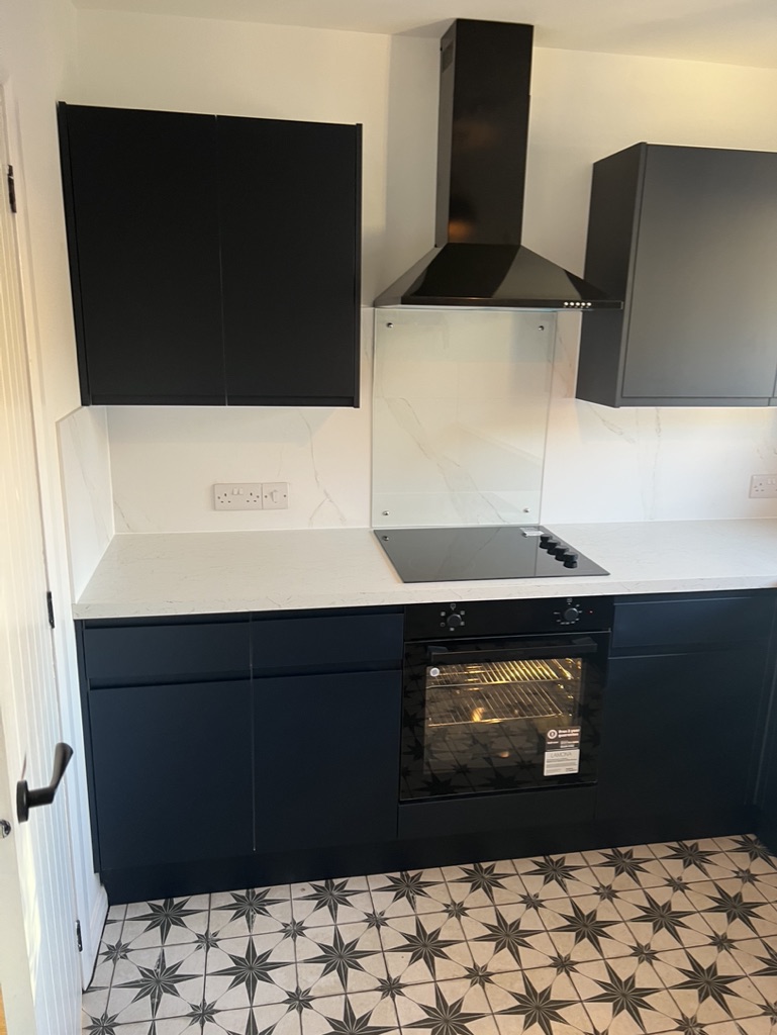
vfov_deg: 67.3
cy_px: 518
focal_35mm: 26
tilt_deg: -16.4
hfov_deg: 53.1
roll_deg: -1.8
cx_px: 388
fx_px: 777
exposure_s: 1/50
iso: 100
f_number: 1.5
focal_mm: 5.7
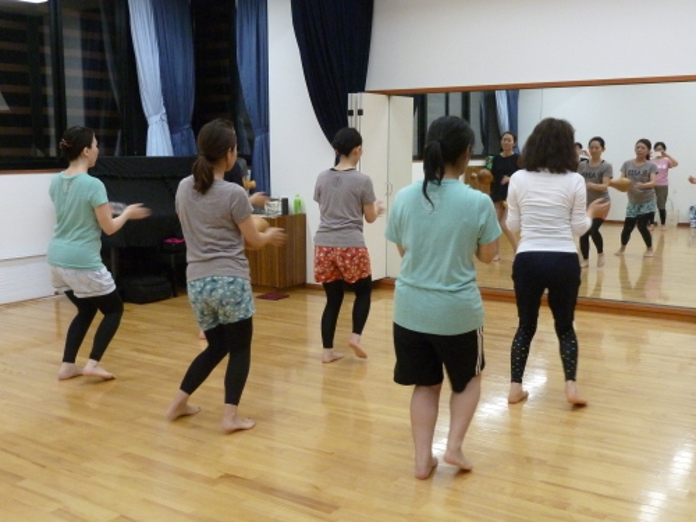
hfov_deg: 46.8
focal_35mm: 40
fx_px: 804
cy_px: 261
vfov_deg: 36.0
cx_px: 348
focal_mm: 6.5
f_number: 3.6
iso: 640
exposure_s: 1/60
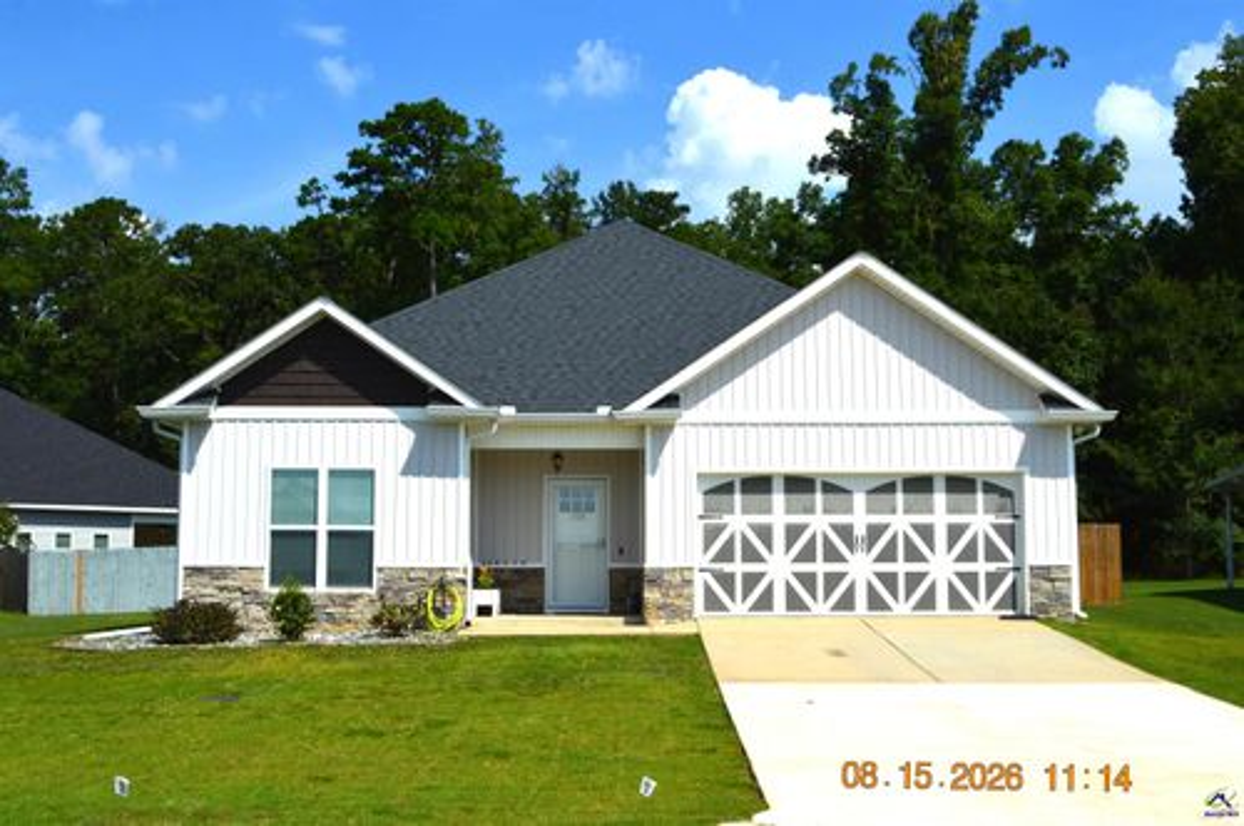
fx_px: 1346
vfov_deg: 34.1
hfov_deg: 49.6
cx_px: 622
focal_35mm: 39
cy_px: 413
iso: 250
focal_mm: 26
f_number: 11
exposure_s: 1/500
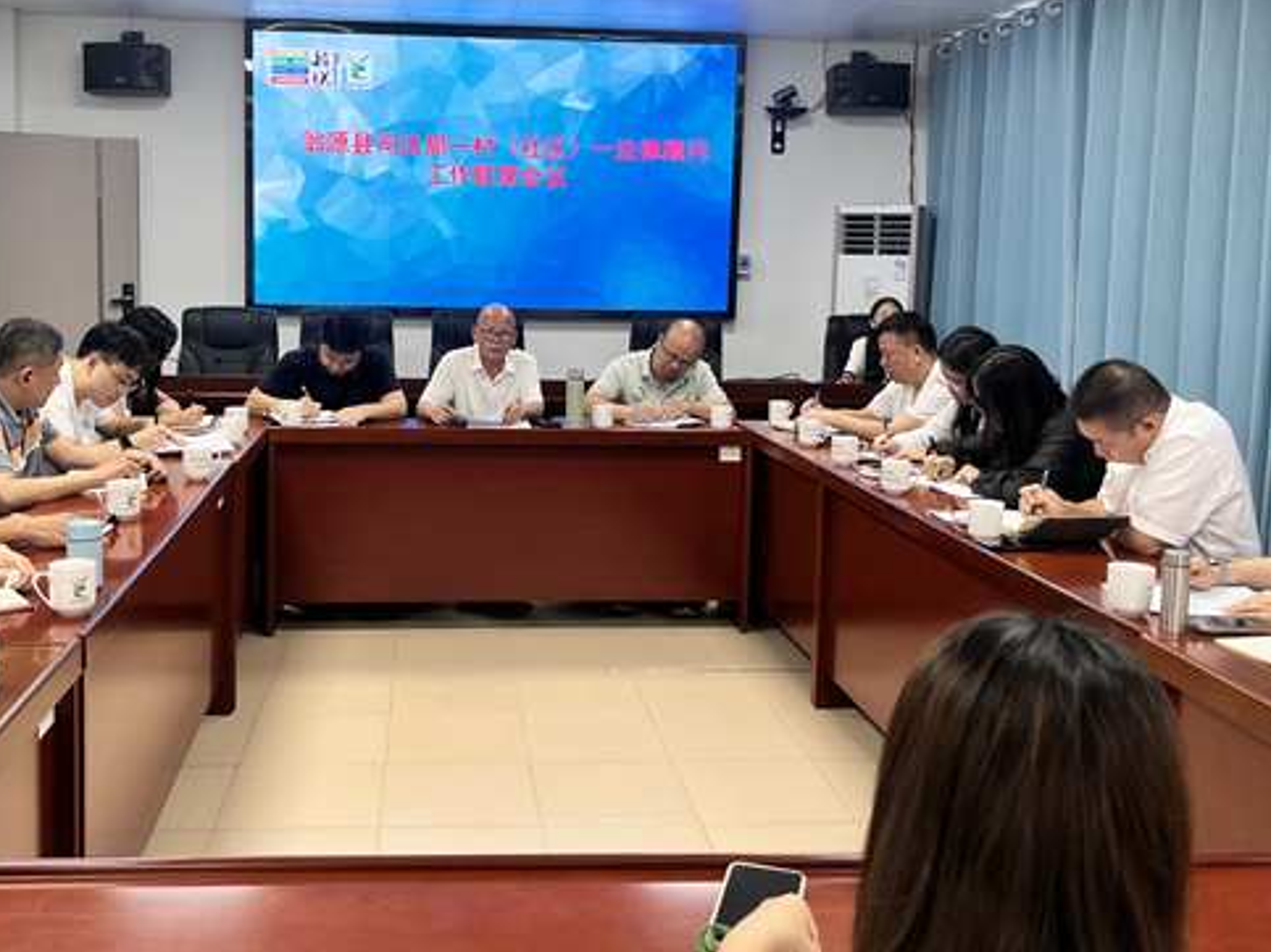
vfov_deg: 40.5
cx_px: 529
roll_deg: -0.7
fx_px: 1285
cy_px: 375
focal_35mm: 35
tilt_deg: -5.5
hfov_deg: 52.4
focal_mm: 5.1
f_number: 1.6
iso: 80
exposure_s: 1/60
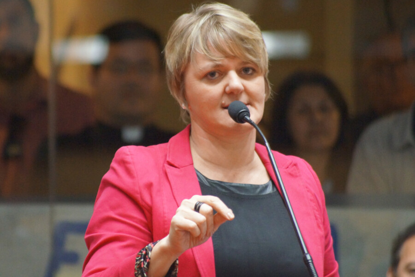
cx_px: 208
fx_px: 5187
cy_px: 138
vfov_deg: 3.1
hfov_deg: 4.6
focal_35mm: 450
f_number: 5.6
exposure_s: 1/100
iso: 3200
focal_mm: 300
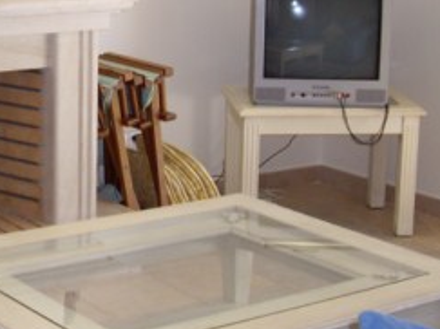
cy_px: 85
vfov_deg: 14.7
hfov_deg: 19.2
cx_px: 18
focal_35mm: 100
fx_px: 1270
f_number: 2.8
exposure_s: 1/80
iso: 100
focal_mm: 7.9
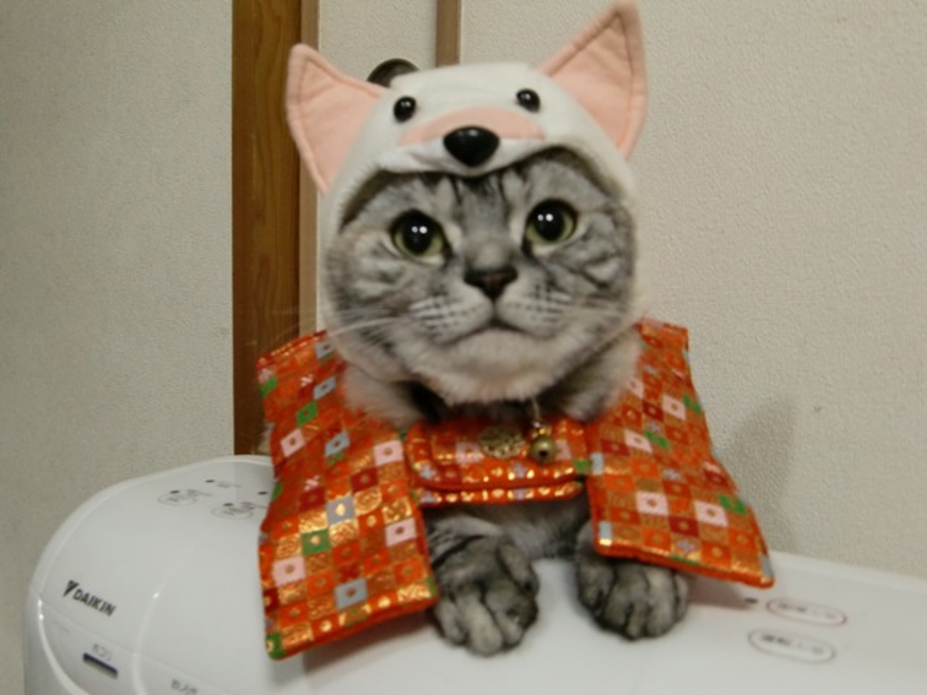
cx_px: 464
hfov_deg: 55.4
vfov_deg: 42.9
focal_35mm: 33
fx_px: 884
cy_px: 348
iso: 400
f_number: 2.7
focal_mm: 5.8
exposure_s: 1/25
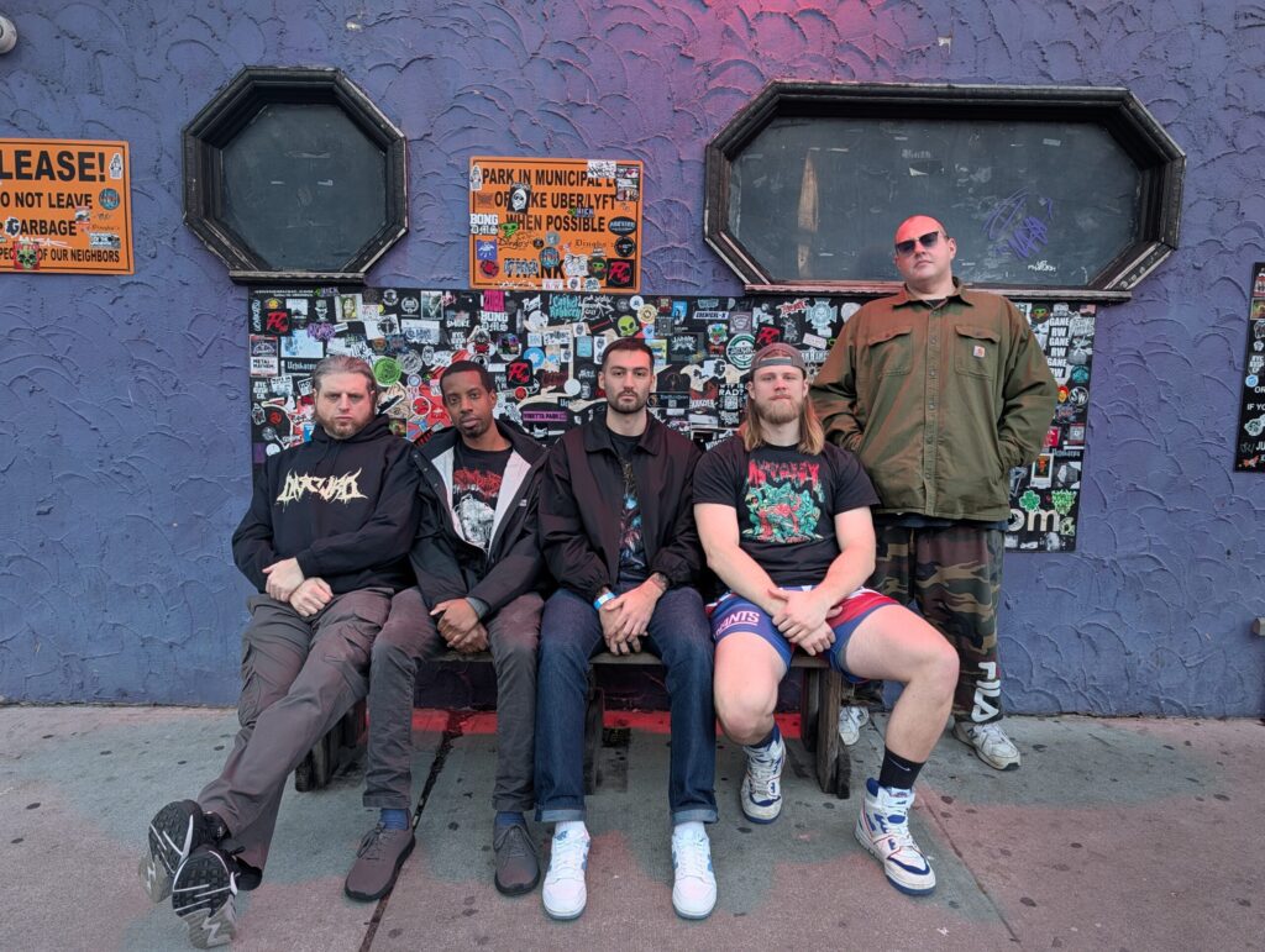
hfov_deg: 71.5
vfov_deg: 56.9
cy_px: 476
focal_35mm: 24
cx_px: 632
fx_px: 878
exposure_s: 1/32
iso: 55
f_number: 1.68
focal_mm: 6.9
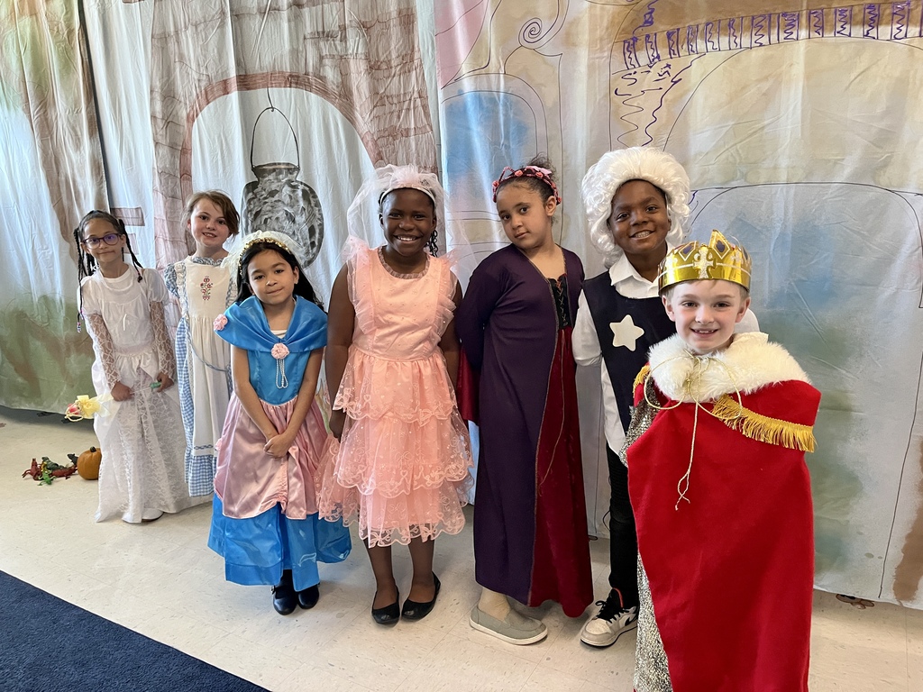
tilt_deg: -13.9
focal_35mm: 26
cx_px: 462
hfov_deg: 67.3
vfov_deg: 53.1
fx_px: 693
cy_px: 346
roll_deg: +2.2
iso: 500
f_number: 1.6
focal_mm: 5.1
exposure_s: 1/60
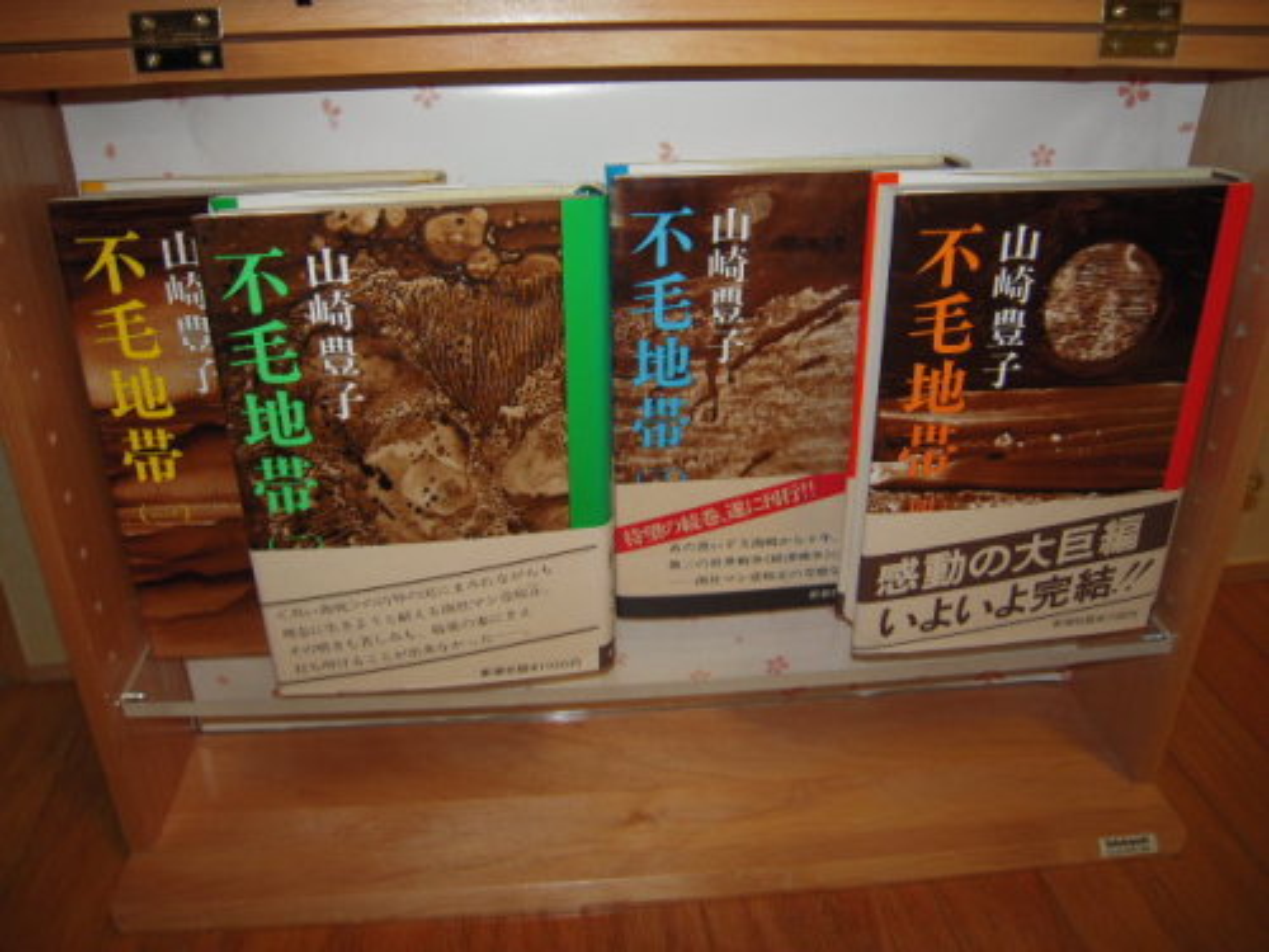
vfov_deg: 49.7
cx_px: 634
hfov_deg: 63.4
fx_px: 1026
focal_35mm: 28
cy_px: 476
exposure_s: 1/20
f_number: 2.7
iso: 100
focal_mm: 5
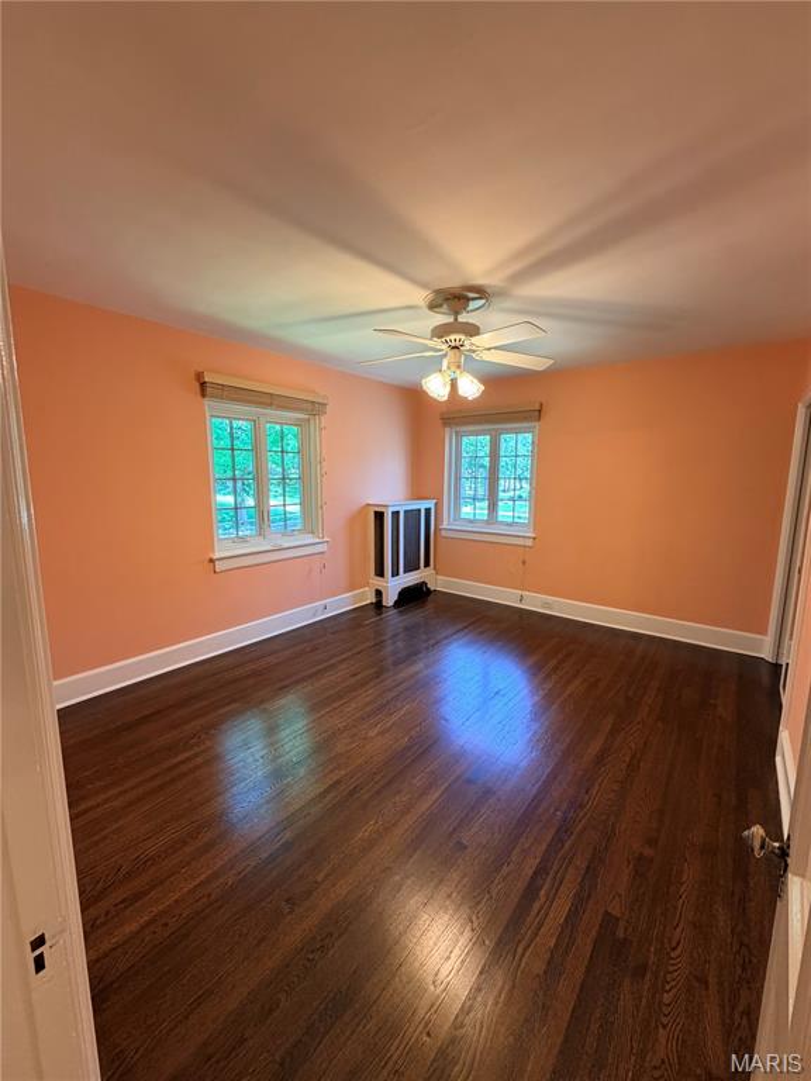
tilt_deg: -9.2
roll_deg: -0.1
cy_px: 540
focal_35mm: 14
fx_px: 437
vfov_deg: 102.1
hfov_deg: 85.7
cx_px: 406
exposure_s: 1/60
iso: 200
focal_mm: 2.22
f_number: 2.2
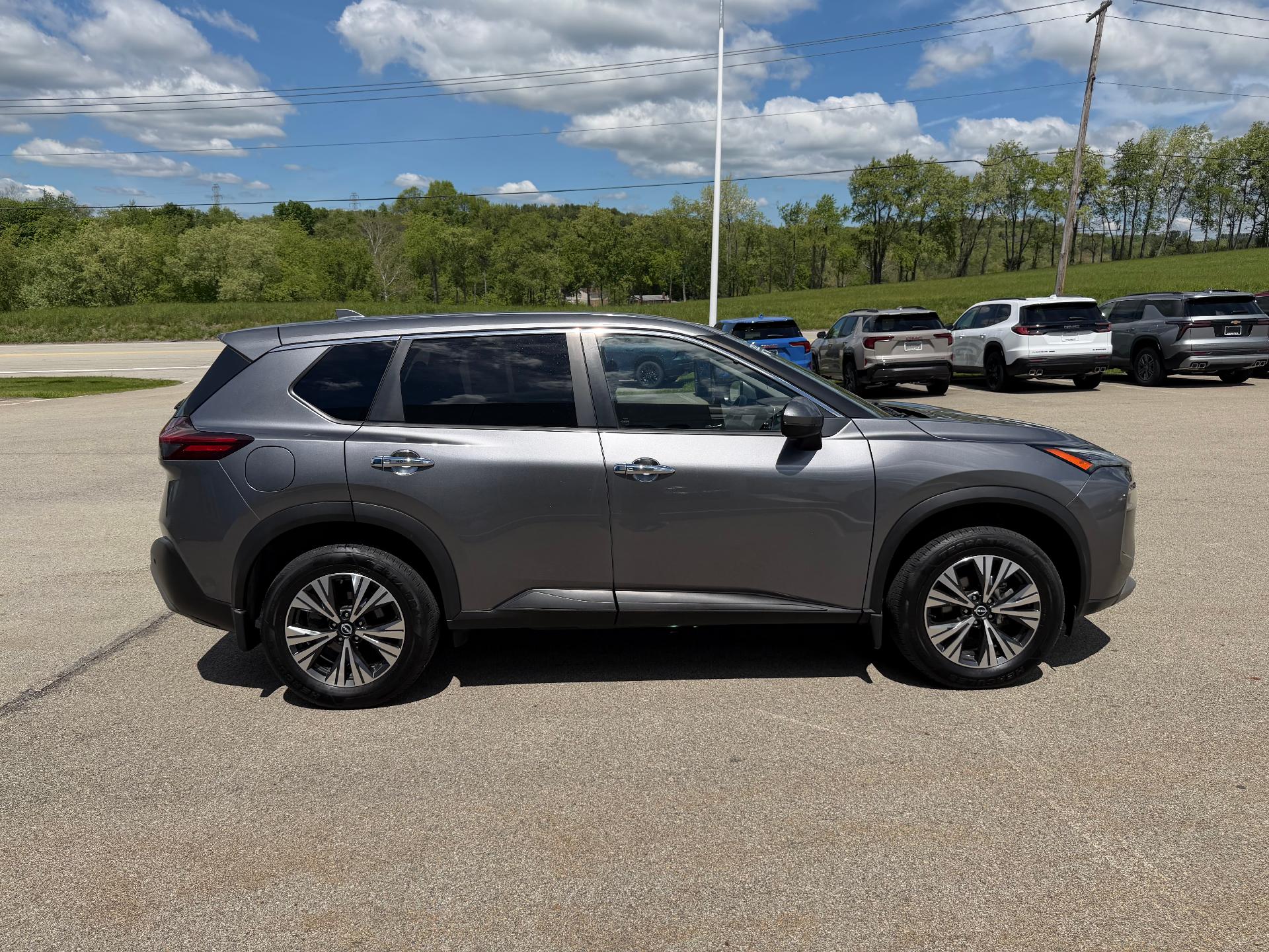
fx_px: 880
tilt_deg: -12.3
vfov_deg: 56.8
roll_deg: -0.7
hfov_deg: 71.6
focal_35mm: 24
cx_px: 634
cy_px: 476
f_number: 1.78
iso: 100
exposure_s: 1/9091
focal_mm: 6.76
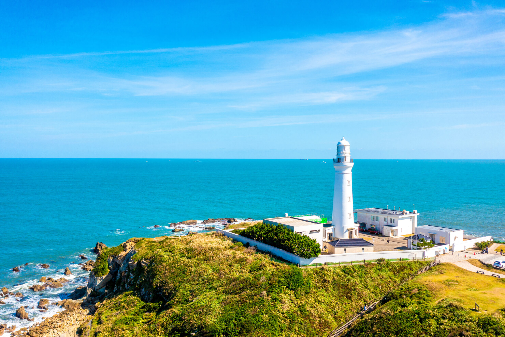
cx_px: 252
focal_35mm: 28
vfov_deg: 46.4
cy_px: 168
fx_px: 393
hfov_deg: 65.5
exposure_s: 1/800
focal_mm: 10.3
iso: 100
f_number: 4.5
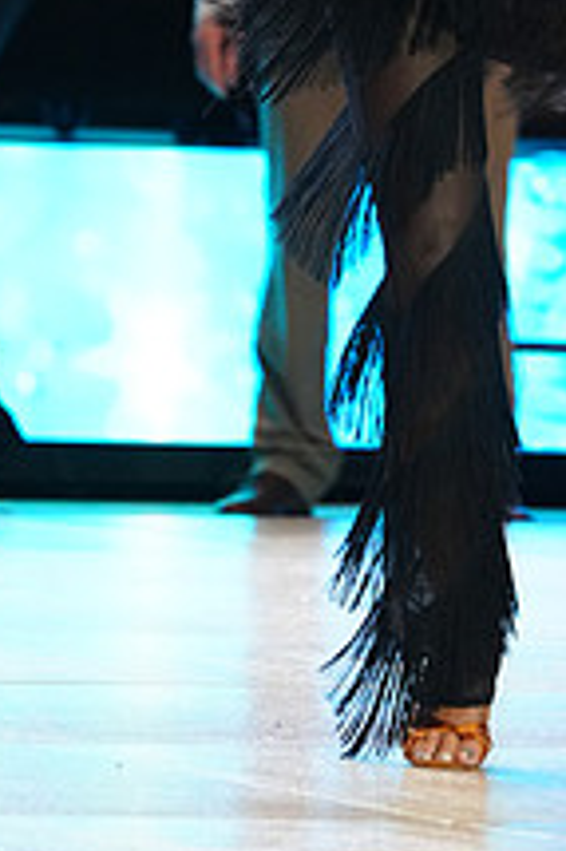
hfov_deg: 2.7
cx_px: 485
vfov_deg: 4.0
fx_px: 12070
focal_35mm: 511
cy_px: -190
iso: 2500
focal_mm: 189
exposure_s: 1/250
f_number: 4
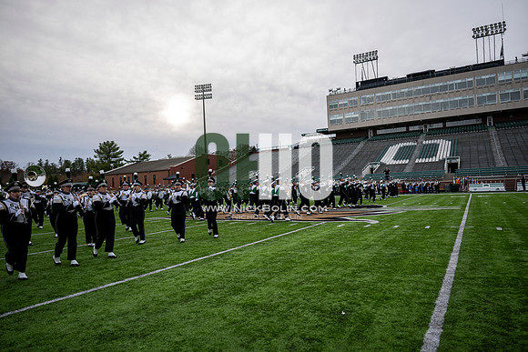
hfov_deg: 73.7
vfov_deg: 53.2
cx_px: 264
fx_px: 352
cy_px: 176
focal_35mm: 24
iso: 125
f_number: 2.8
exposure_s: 1/500
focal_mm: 24
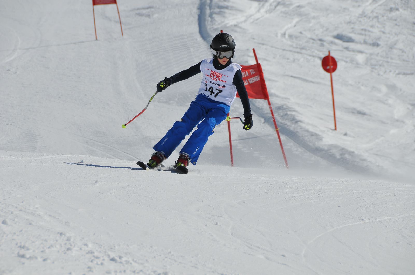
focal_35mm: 300
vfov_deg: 4.6
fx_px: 3454
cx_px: 208
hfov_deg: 6.9
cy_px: 138
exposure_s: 1/1250
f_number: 9
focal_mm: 200
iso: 200
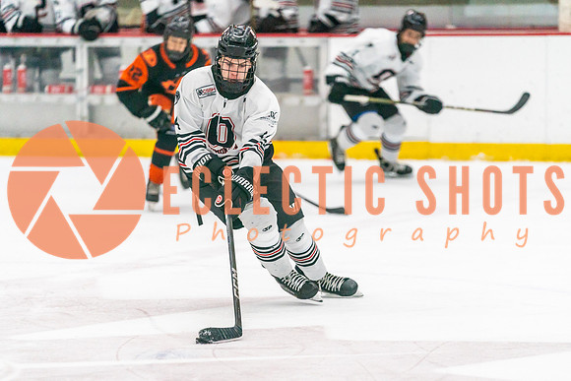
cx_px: 286
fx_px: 3821
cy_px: 229
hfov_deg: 8.5
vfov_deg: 5.7
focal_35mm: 241
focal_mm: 200
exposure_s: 1/1250
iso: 3200
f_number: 2.8
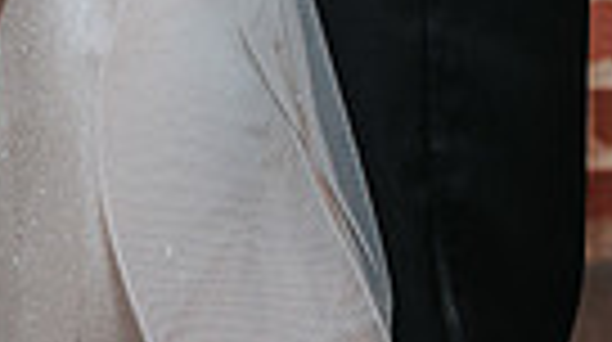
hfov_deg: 12.8
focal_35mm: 167
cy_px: 493
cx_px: 126
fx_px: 2706
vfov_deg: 7.1
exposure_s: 1/125
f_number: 2.8
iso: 800
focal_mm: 35
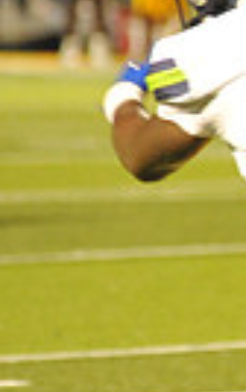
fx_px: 9452
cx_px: 589
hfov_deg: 1.5
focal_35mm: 883
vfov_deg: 2.4
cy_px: 152
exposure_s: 1/250
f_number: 4
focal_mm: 200
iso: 6400
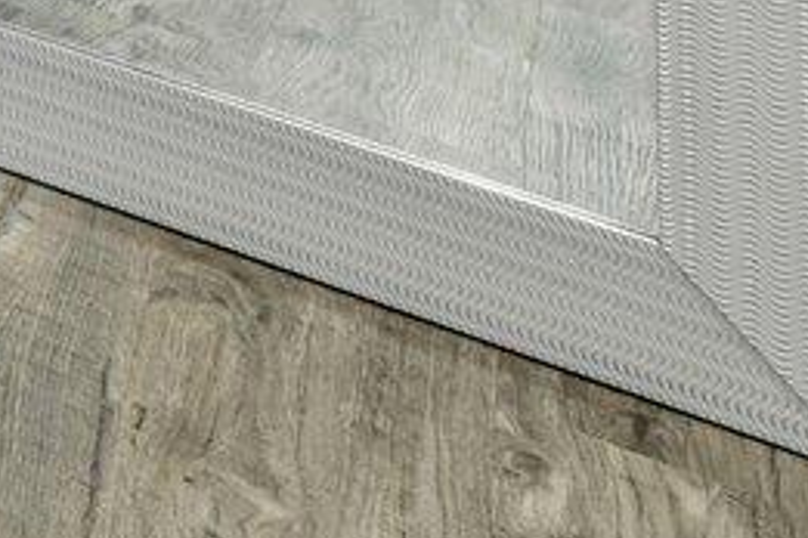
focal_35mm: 110
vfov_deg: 8.8
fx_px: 2469
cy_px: -1337
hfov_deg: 10.8
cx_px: -1727
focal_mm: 14
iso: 400
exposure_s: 1/10
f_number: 8
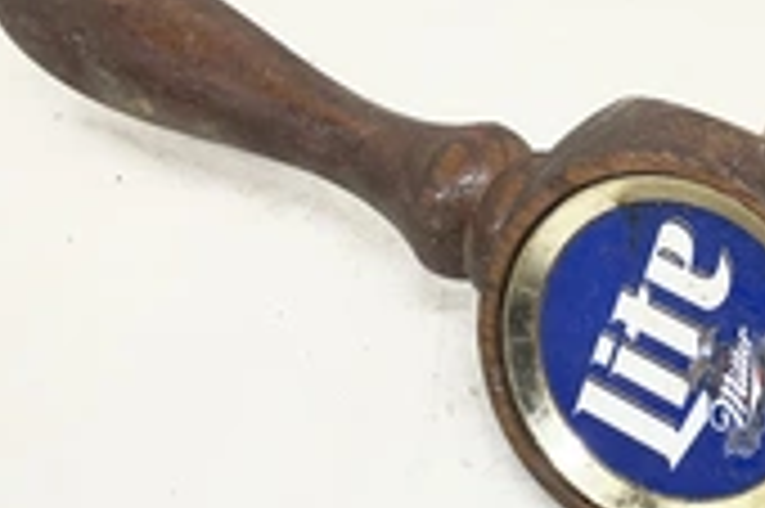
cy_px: 342
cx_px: 675
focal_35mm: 71
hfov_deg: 27.5
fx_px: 1507
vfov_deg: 19.1
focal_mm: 3
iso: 32
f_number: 1.8
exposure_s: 1/120
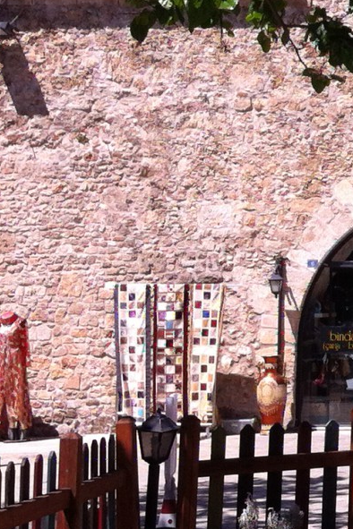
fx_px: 1853
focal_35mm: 126
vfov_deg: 16.2
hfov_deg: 10.3
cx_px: 635
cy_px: 123
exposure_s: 1/1436
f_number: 2.8
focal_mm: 3.85
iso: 80
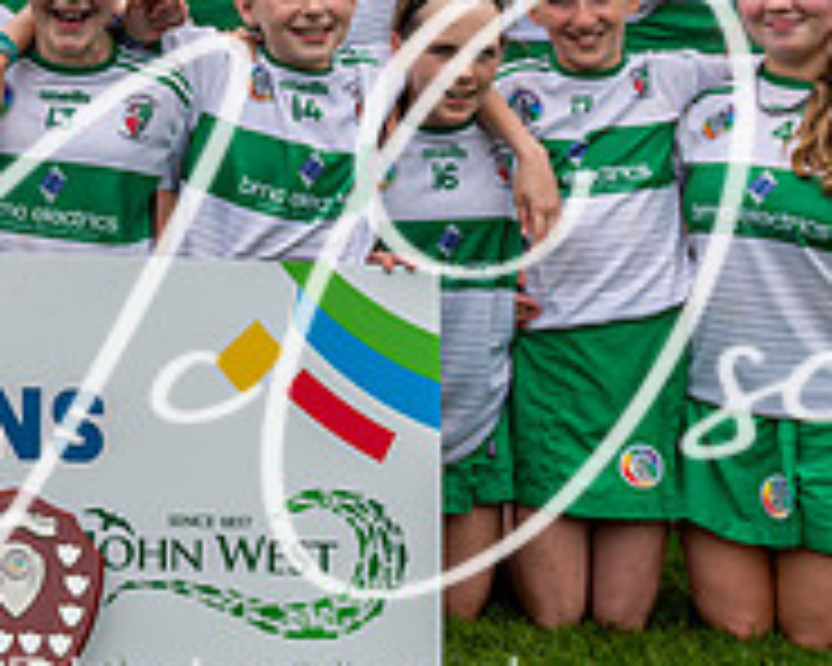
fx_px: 2142
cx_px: -149
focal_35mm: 87
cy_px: -6
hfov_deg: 20.6
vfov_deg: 17.2
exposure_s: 1/640
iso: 100
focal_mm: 24
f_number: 2.8
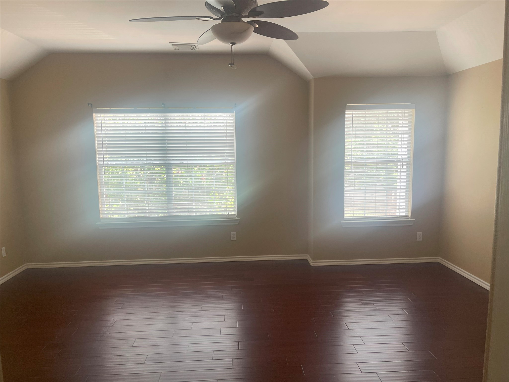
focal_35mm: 25
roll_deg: +0.7
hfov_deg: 69.4
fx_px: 368
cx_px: 254
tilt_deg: -7.2
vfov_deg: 54.9
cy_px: 191
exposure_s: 1/121
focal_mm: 5.1
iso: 100
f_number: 1.6
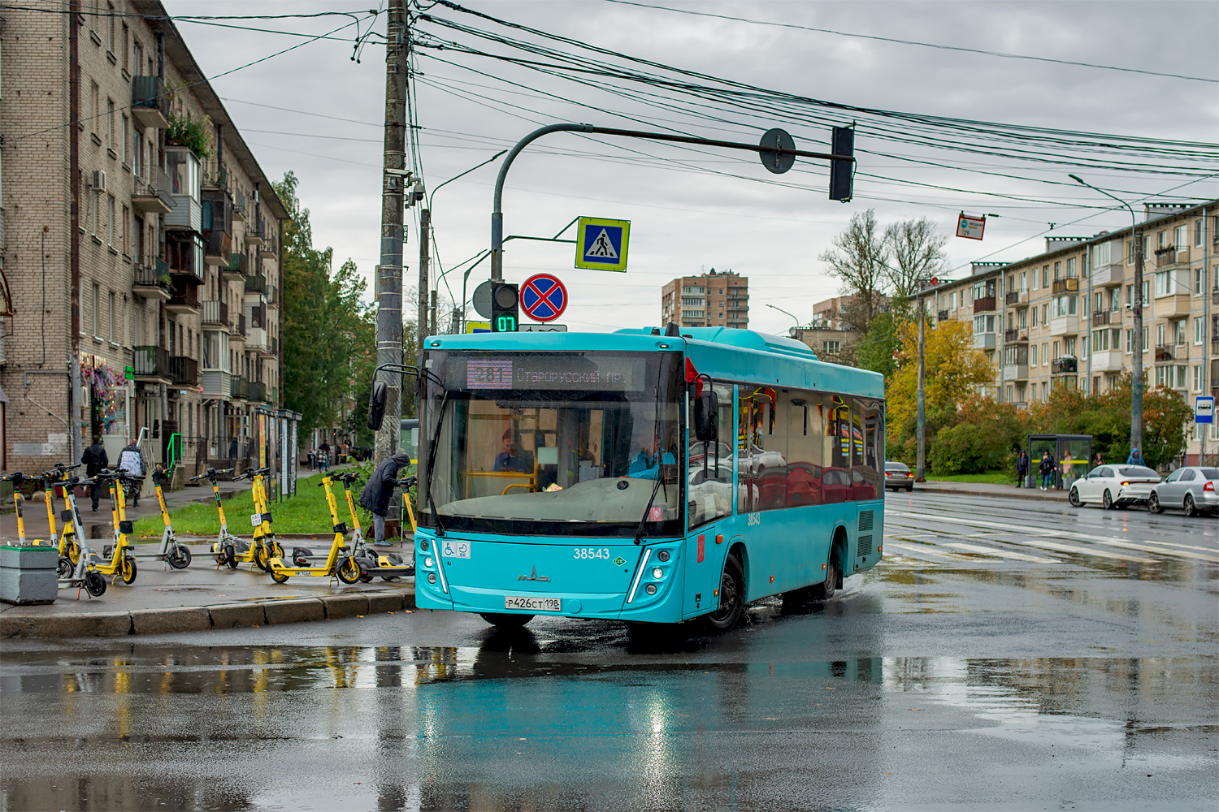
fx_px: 1693
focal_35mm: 50
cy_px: 406
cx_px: 610
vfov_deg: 27.0
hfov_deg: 39.6
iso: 200
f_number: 5.6
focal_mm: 50
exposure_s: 1/320
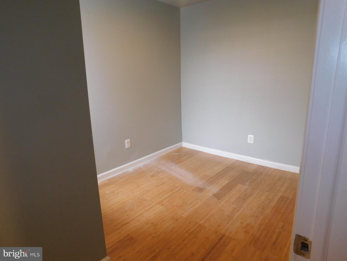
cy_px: 130
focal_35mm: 23
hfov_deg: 73.9
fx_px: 231
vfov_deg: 58.9
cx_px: 174
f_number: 3
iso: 180
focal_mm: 4
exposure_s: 1/30
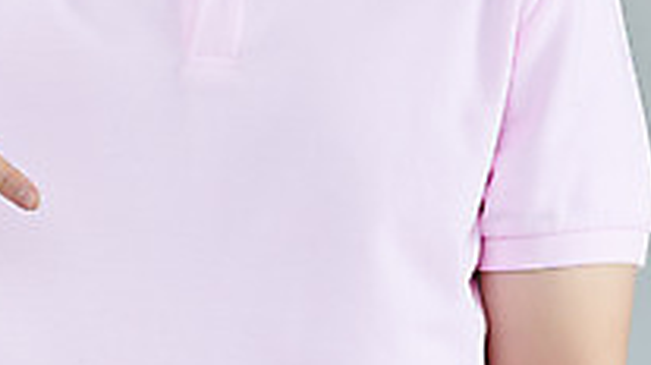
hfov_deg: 5.3
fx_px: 7071
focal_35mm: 410
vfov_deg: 3.0
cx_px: 140
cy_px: 359
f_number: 18
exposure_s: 1/125
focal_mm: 135
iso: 100
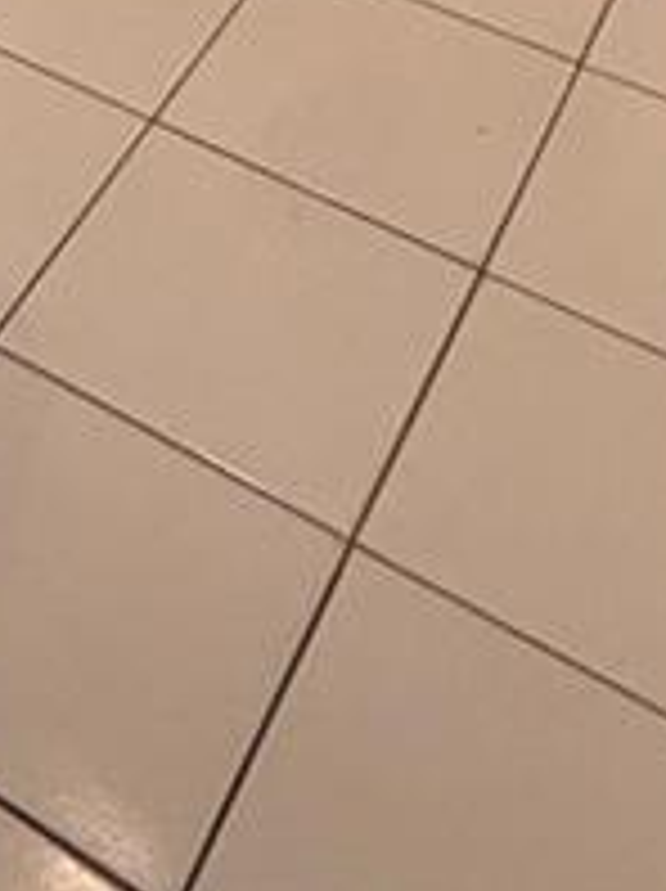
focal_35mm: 85
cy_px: -1251
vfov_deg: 14.6
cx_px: -198
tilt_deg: -4.8
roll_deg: +0.0
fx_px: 2185
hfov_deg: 16.4
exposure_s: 1/120
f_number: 2.2
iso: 250
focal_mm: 2.22
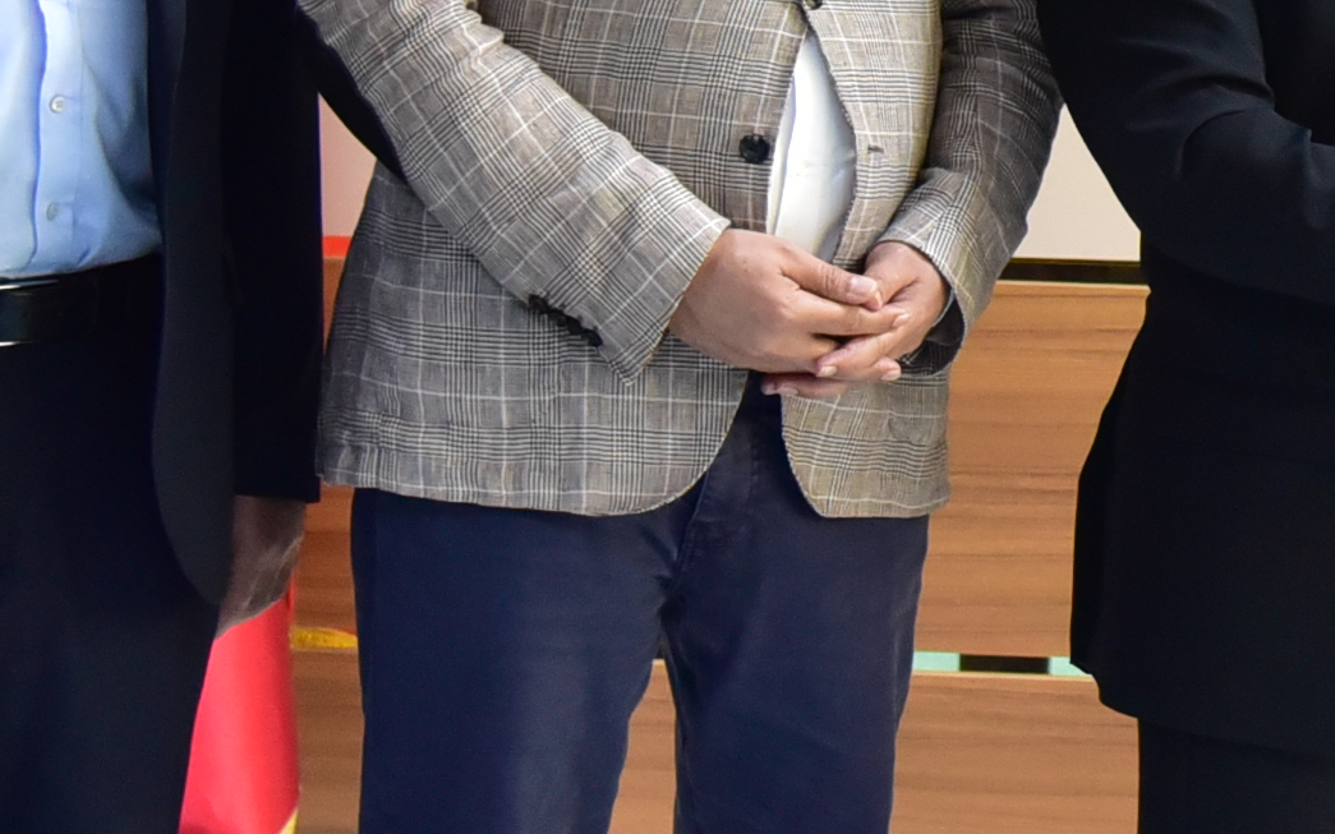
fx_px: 5603
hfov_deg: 13.3
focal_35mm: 154
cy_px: -152
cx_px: 1566
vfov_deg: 8.4
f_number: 4
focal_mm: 35
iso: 2500
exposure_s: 1/60
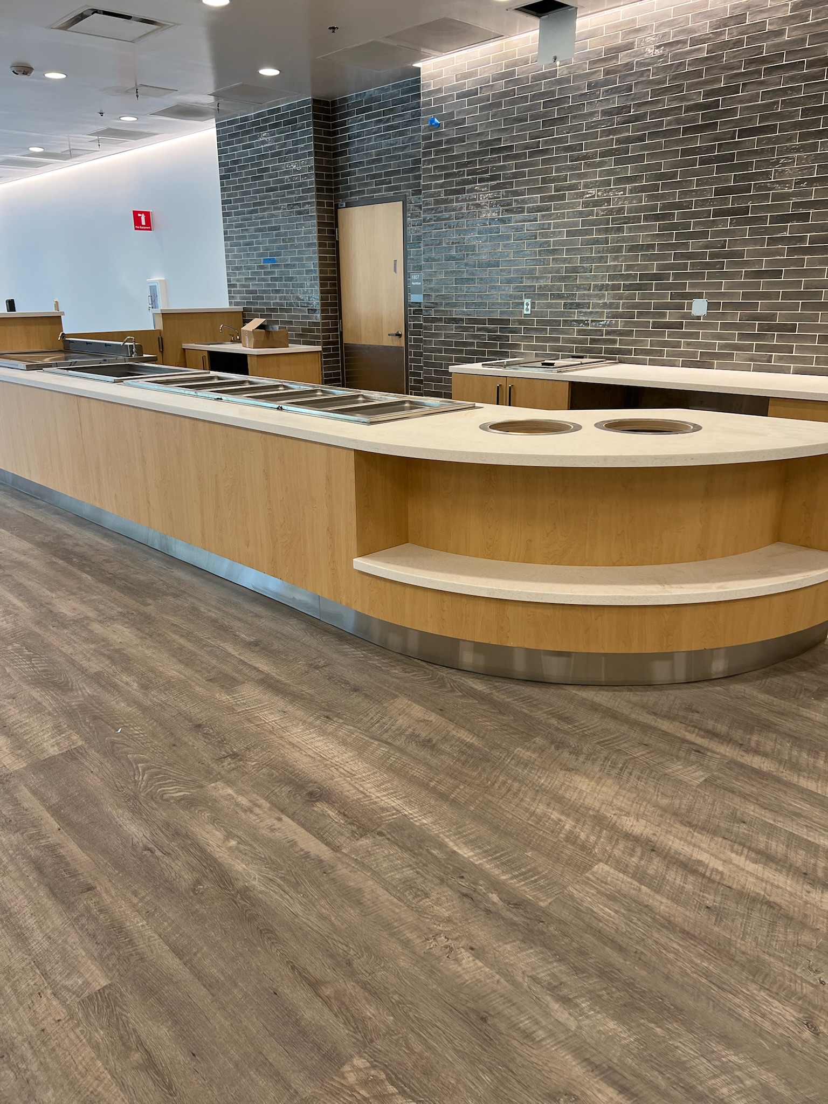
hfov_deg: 53.1
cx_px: 414
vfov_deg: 67.3
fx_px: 829
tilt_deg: -15.1
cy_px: 552
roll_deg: +0.5
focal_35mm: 26
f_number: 1.5
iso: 64
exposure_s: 1/120
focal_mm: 5.7
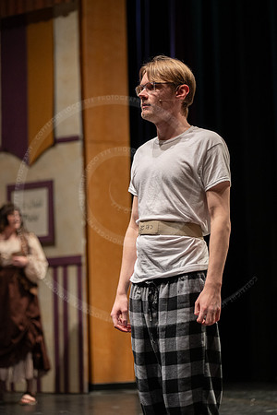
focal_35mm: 93
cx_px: 138
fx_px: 1073
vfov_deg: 21.9
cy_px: 208
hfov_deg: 14.7
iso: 2000
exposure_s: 1/250
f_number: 2.7
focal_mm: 93
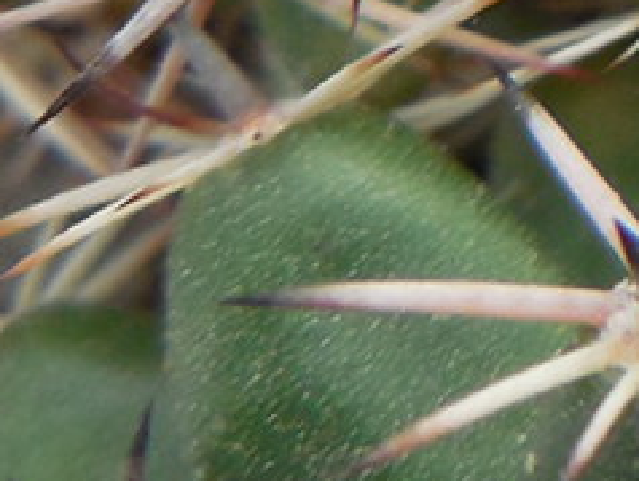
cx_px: 1718
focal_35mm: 208
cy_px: -919
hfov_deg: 8.4
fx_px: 3843
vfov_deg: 6.6
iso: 125
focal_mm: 5.6
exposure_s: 1/250
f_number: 3.6
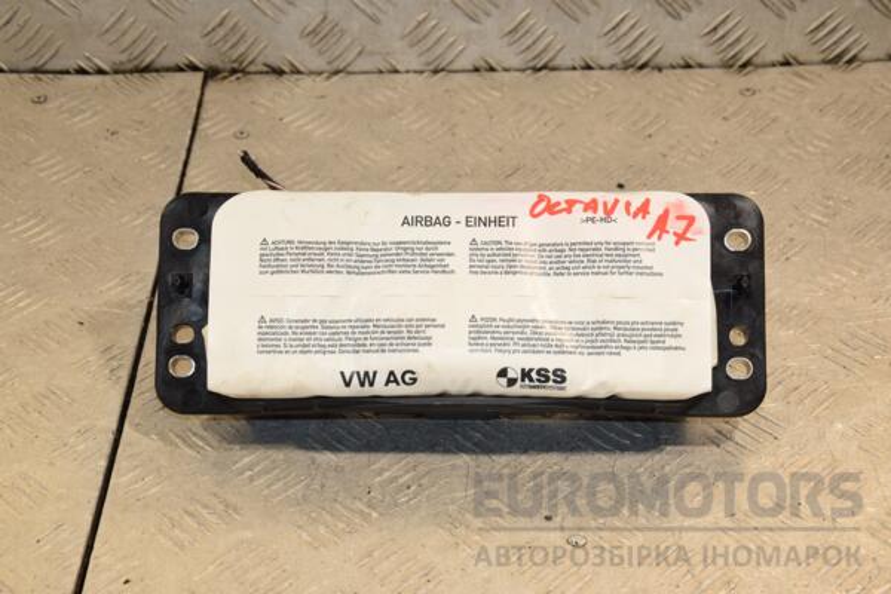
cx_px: 446
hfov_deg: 28.1
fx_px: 1782
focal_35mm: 72
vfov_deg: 18.9
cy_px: 297
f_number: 8
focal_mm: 48
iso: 800
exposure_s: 1/200
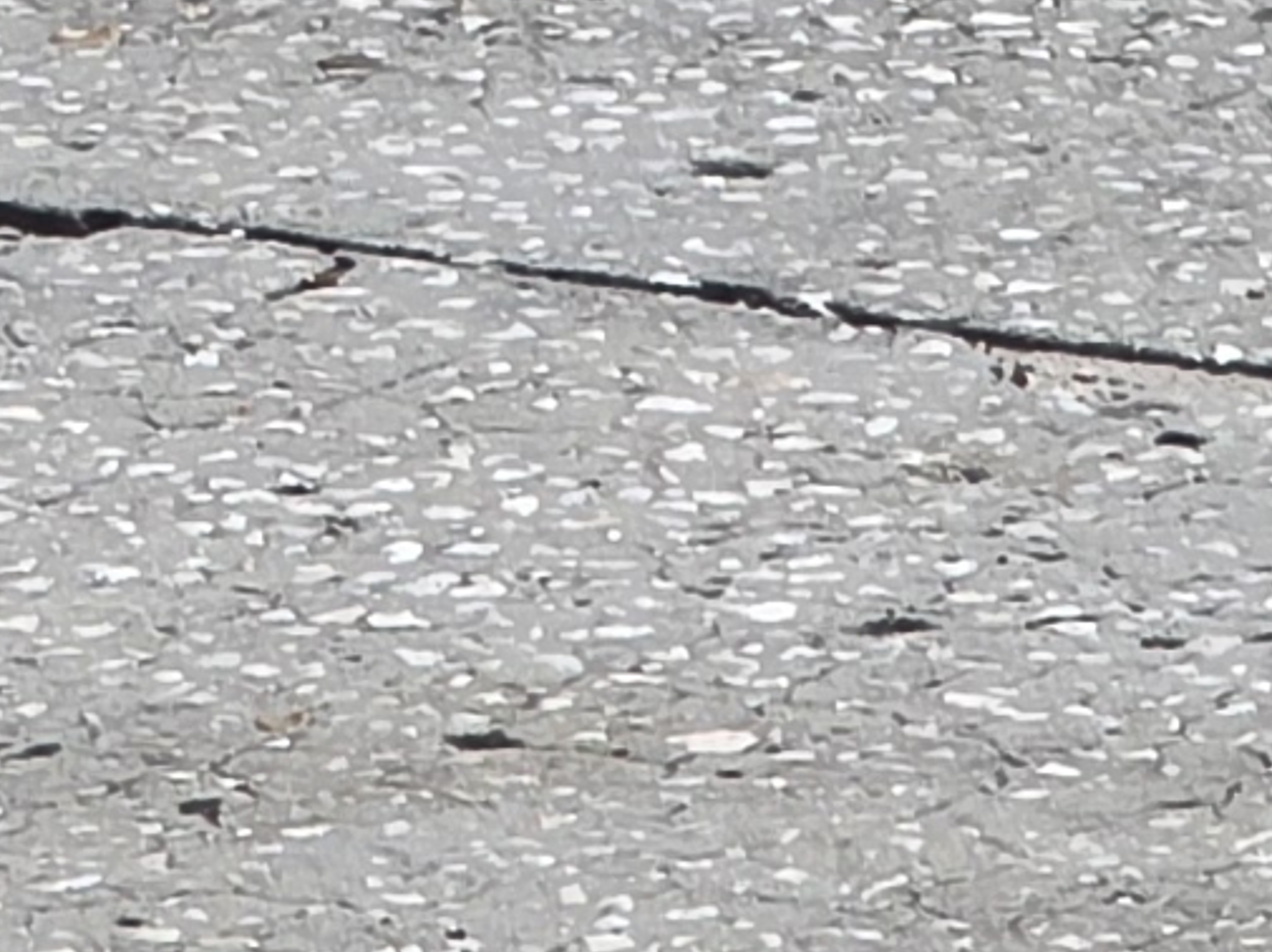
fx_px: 20086
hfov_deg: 3.6
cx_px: -312
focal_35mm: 547
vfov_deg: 2.7
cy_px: -2461
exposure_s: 1/2378
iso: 50
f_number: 2.4
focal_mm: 7.9
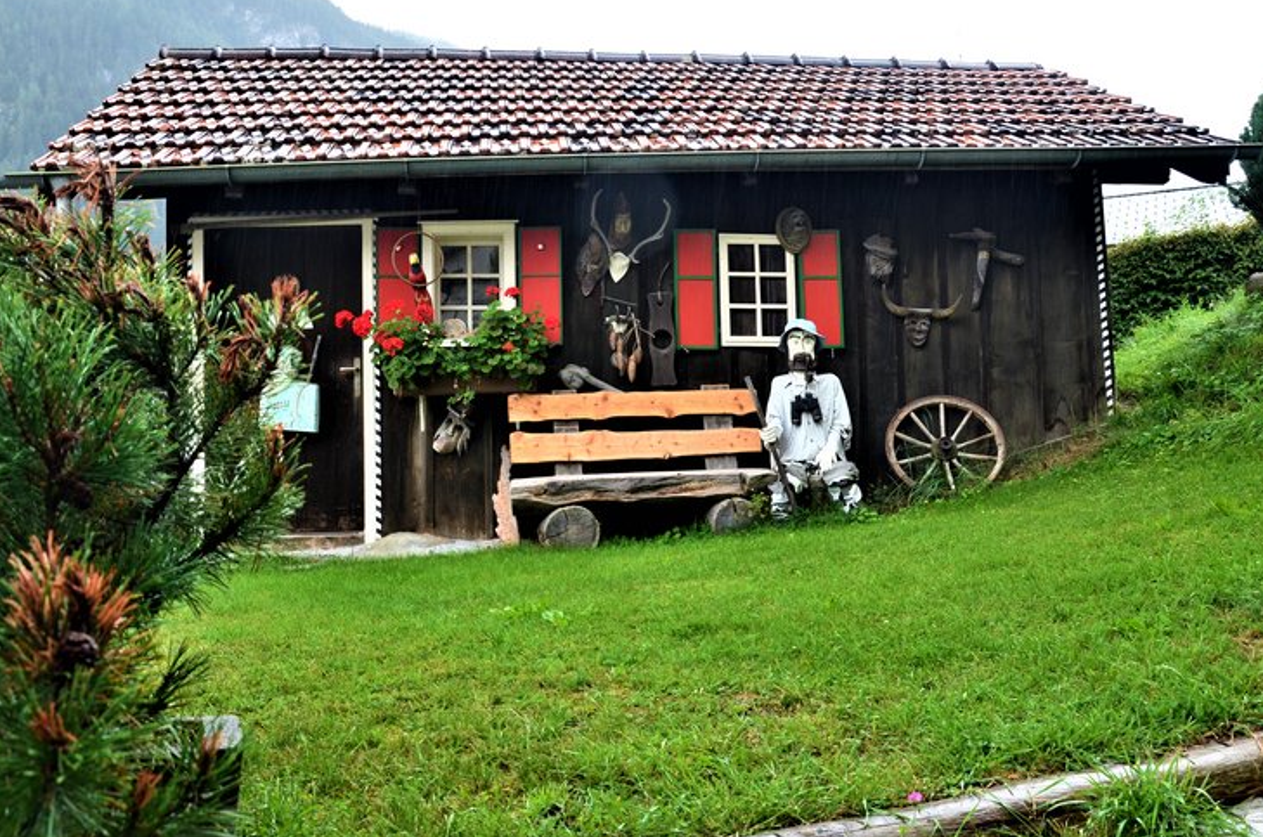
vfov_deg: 38.2
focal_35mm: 35
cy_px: 412
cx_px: 594
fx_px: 1210
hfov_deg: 55.1
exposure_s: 1/40
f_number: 7.1
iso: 320
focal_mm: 21
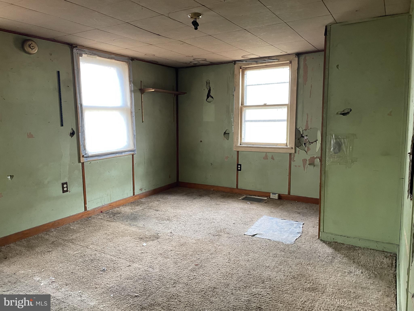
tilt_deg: -5.5
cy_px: 156
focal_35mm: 26
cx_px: 207
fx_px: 311
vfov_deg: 53.1
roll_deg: +1.1
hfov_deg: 67.3
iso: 320
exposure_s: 1/40
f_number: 1.6
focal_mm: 4.2
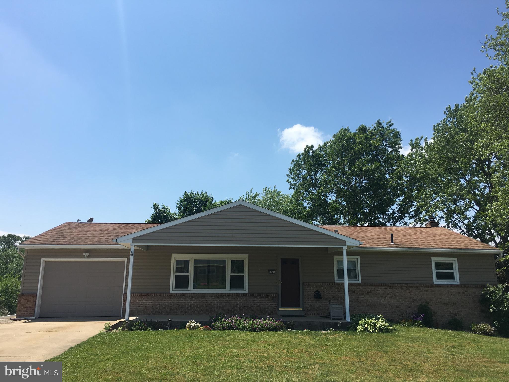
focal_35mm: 29
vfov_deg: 48.2
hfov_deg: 61.7
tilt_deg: +15.6
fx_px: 426
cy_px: 191
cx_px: 254
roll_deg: -0.8
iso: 25
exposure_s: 1/1789
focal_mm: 4.15
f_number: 2.2
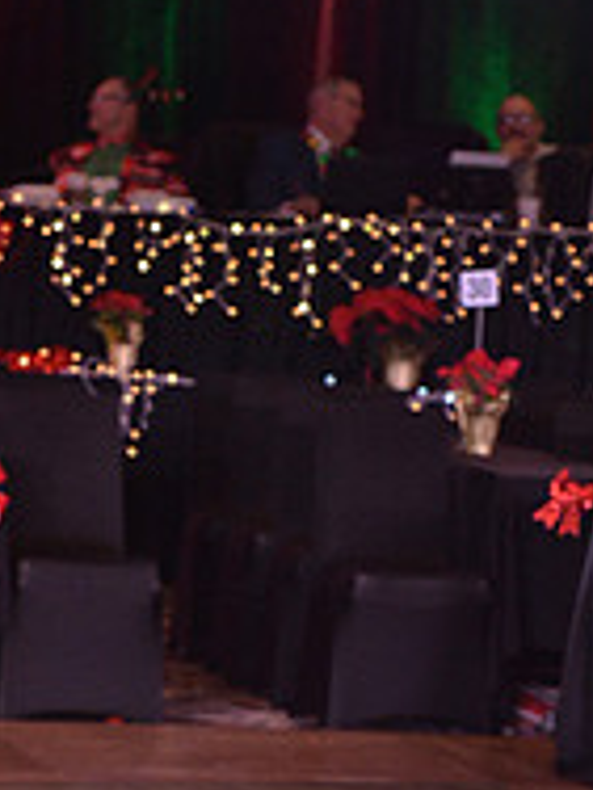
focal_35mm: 252
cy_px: 924
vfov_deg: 7.8
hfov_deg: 5.9
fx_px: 5756
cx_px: -69
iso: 2000
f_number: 6.3
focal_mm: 85
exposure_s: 1/250
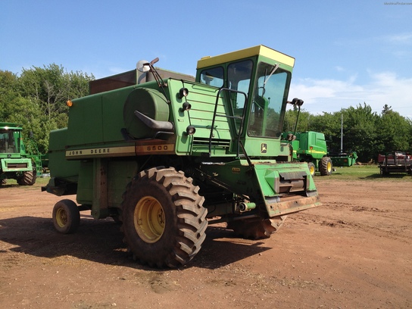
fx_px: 417
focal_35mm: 35
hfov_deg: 52.6
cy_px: 154
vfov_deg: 40.7
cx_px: 206
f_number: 2.4
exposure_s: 1/1235
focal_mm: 4.28
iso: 64
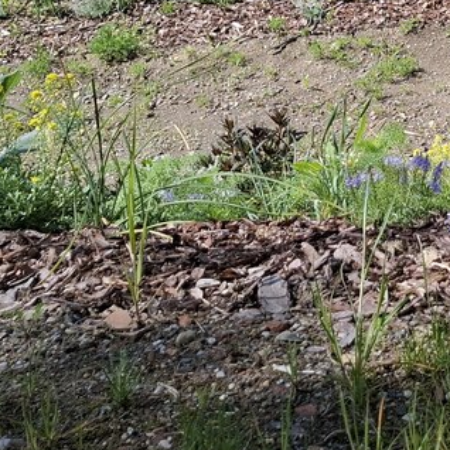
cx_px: 540
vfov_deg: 23.8
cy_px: 28
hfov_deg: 22.7
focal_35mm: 70
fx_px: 1030
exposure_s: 1/1267
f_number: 1.8
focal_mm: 5.54
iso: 50
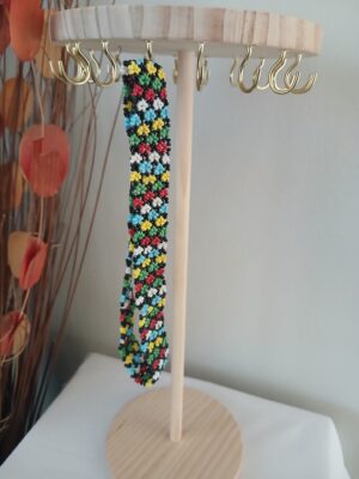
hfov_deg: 51.4
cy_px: 240
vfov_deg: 65.3
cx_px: 180
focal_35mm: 27
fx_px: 373
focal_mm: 3.98
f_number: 1.8
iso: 400
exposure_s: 1/20
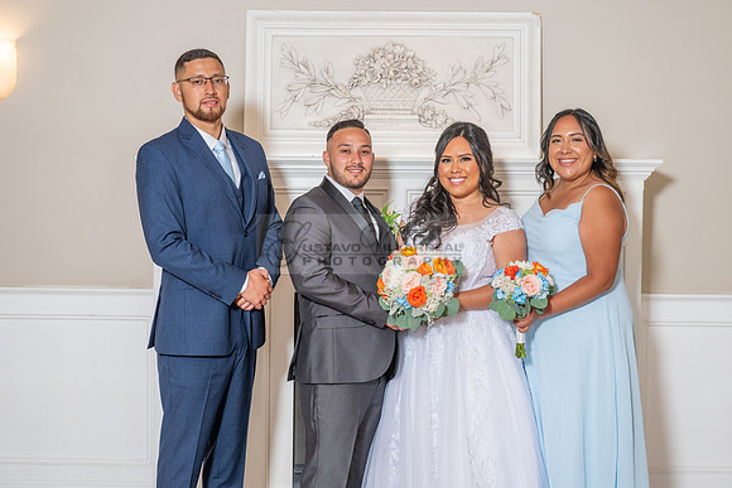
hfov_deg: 34.7
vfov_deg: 23.6
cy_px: 244
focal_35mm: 58
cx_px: 366
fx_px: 1170
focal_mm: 56
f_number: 4.5
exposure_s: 1/160
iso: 640
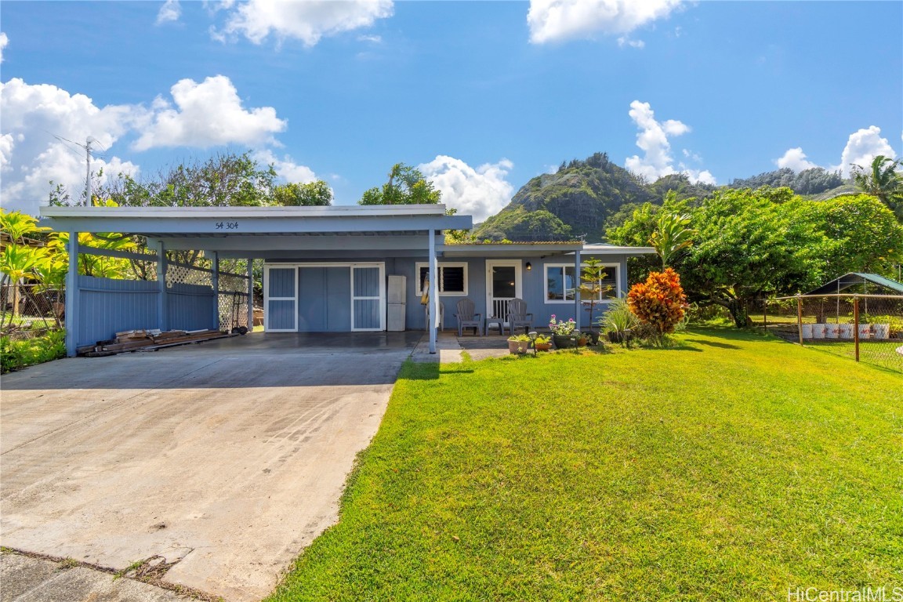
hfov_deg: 95.0
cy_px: 301
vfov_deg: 72.1
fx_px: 414
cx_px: 452
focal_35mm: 16
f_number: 8
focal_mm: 11
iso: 100
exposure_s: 1/250
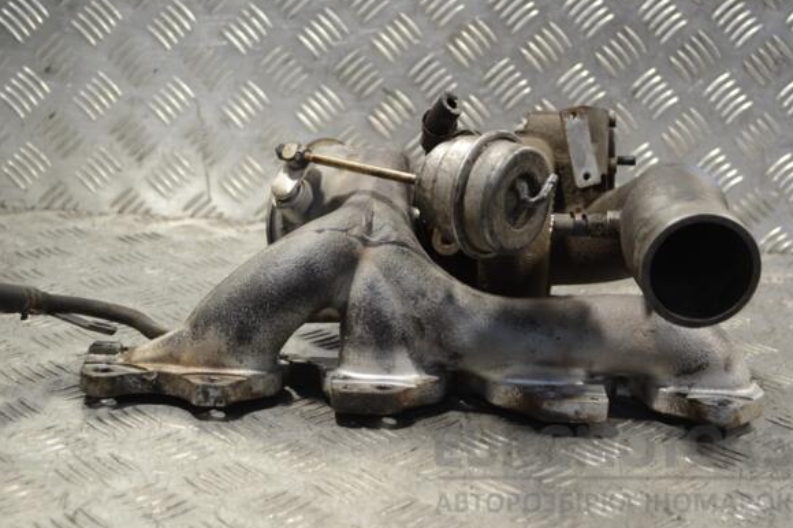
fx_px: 1299
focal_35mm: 59
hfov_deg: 33.9
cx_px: 409
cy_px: 264
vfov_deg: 23.0
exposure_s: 1/30
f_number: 5
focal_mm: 38
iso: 220
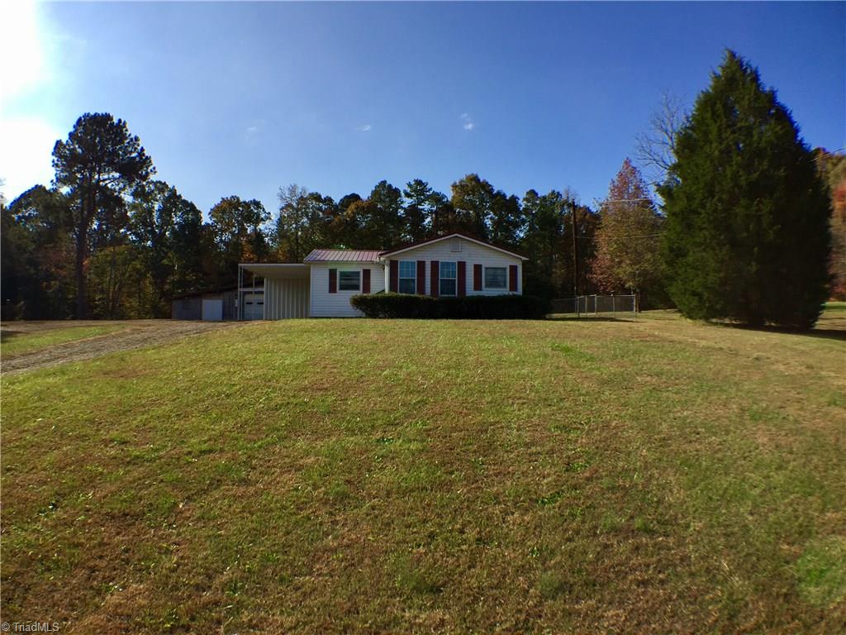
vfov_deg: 48.2
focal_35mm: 29
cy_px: 318
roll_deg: +0.8
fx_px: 709
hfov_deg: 61.7
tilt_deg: +0.4
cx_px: 423
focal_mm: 4.15
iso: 32
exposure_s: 1/2475
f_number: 2.2
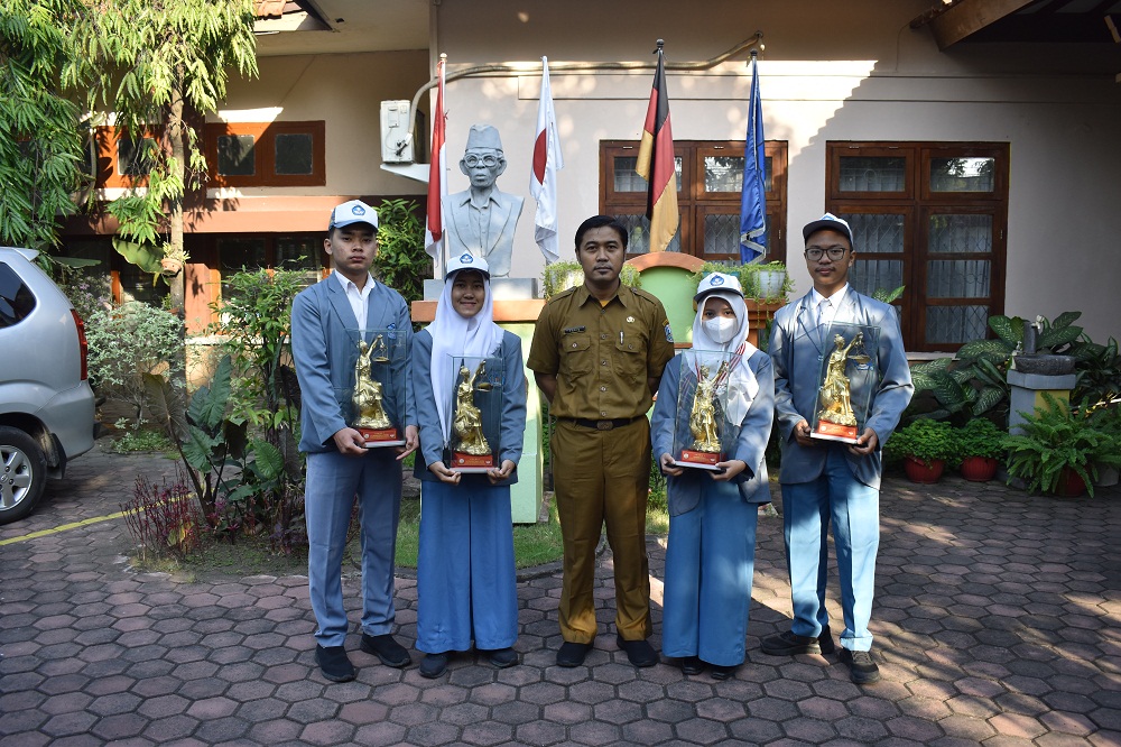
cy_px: 374
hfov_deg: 59.5
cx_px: 560
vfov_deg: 41.7
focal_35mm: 32
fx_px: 980
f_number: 5
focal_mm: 21
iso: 250
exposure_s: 1/320
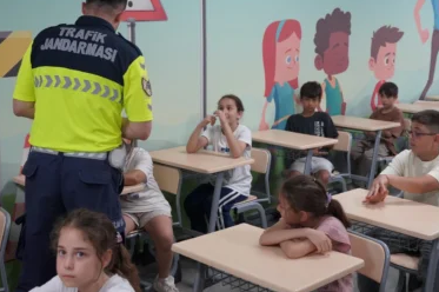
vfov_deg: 25.8
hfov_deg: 38.1
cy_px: 107
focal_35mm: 52
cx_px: 218
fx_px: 636
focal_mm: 38.9
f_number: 4
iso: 1250
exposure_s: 1/160
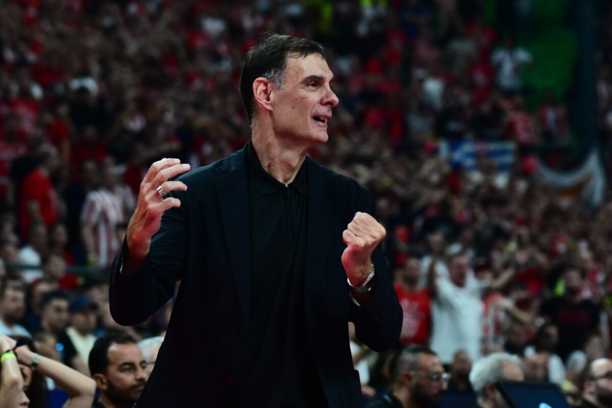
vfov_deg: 15.7
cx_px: 306
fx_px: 1479
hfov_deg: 23.4
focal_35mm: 87
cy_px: 204
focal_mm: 87
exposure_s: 1/800
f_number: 2.8
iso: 2500
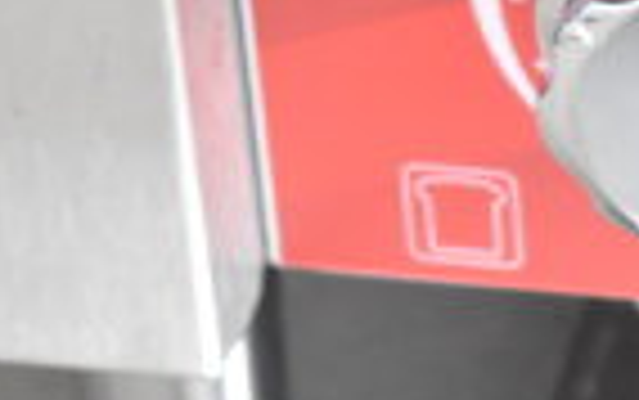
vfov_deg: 3.6
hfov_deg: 5.7
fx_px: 6277
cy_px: -25
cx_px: 1314
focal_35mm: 360
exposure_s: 1/100
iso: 2500
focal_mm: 55
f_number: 5.6
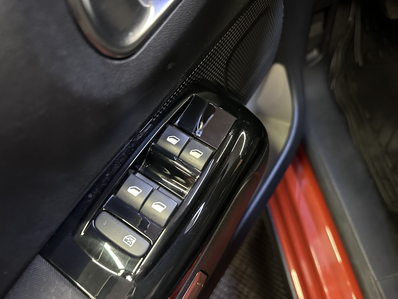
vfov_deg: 56.8
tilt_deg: -65.7
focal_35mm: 24
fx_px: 276
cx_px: 199
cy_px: 150
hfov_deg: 71.6
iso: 1000
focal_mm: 6.86
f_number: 1.78
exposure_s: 1/30
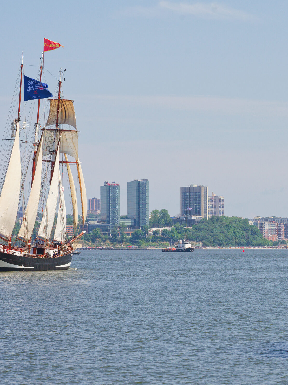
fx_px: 1941
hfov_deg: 8.5
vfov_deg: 11.3
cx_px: 262
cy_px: 203
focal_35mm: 175
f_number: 9
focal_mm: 105
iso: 320
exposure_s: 1/1000
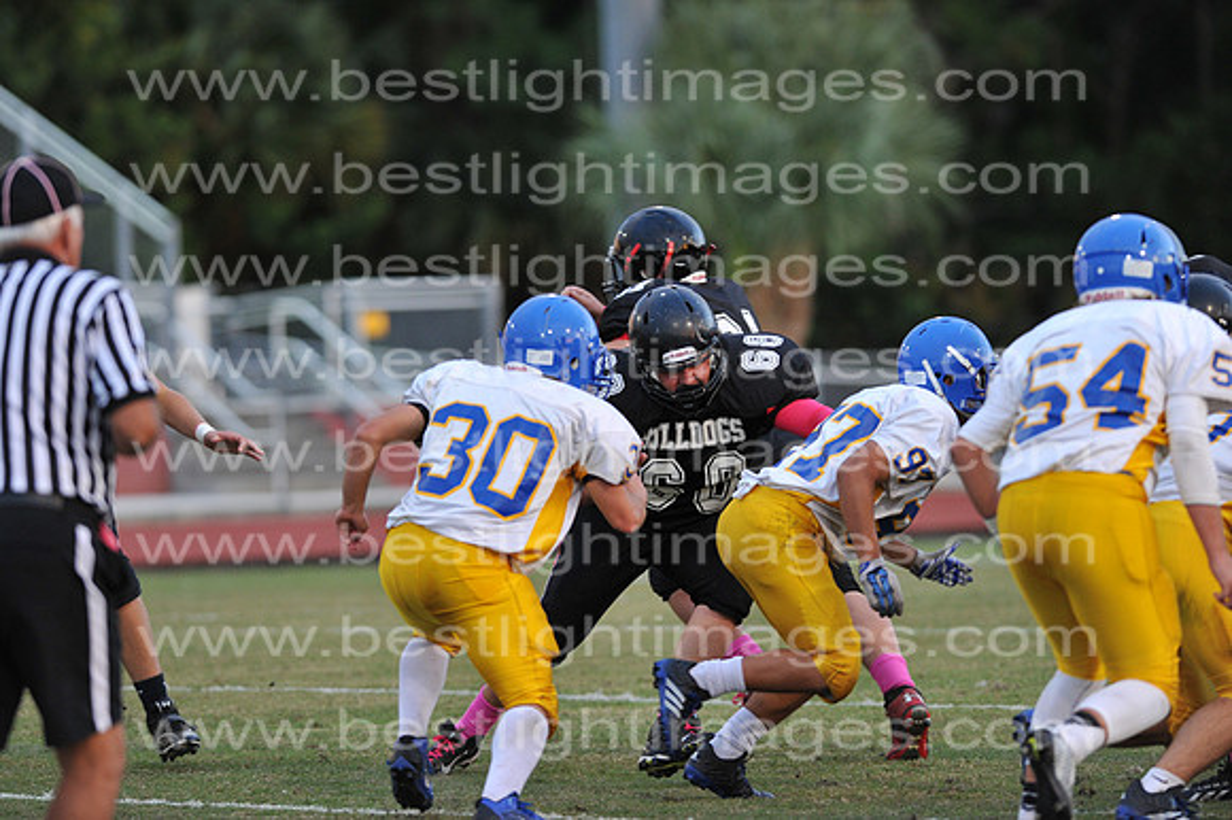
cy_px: 410
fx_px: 10260
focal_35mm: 300
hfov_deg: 6.9
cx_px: 616
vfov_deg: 4.6
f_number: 4
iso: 2000
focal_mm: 300
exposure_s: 1/640
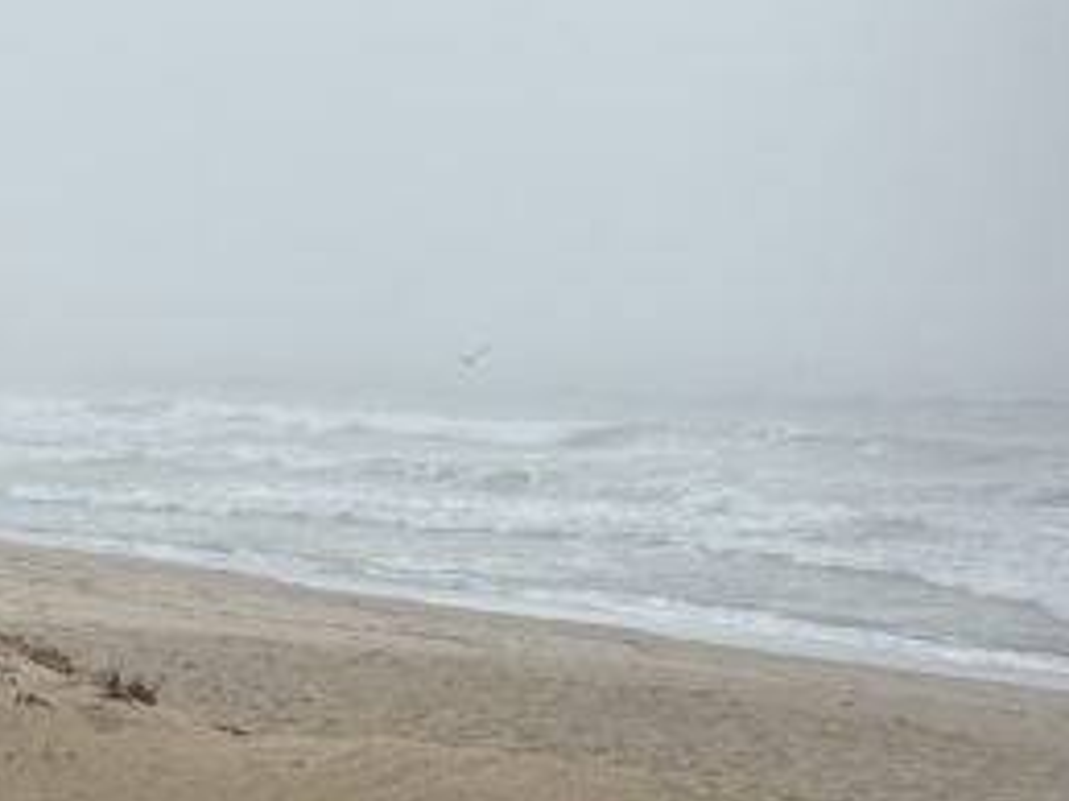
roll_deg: +0.3
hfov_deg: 18.0
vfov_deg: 15.5
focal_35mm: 95
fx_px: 2932
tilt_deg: -6.2
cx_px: -631
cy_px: 615
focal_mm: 6.76
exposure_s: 1/3425
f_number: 1.78
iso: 80
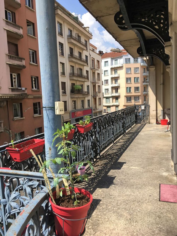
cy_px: 118
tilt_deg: -5.8
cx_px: 88
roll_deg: +2.1
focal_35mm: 29
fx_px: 198
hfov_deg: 48.2
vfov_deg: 61.7
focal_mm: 4.15
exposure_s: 1/1115
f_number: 2.2
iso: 25
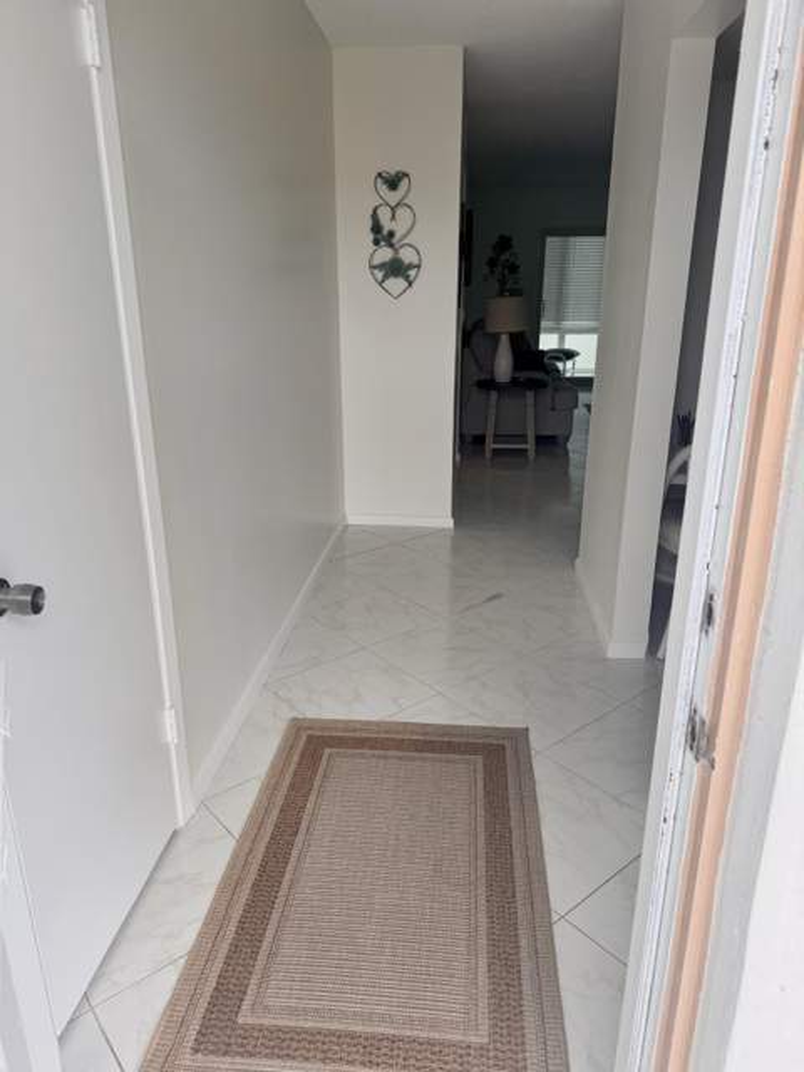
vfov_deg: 71.6
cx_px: 402
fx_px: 743
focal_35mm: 24
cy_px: 536
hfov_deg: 56.8
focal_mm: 6.76
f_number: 1.78
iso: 80
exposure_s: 1/522
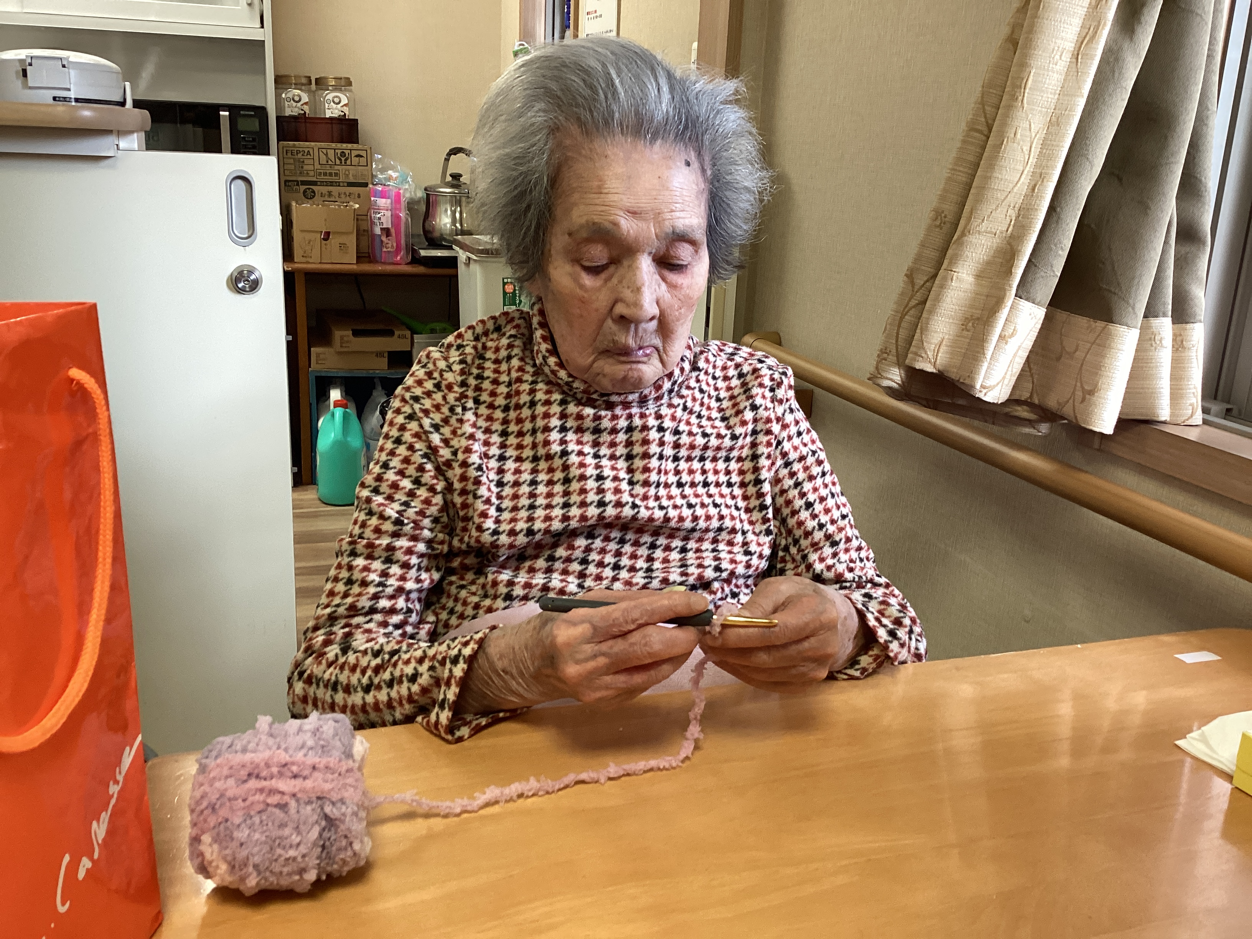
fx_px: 1121
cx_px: 626
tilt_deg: -14.8
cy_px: 470
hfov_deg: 58.4
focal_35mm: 31
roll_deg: -3.1
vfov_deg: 45.4
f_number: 2.4
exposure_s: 1/60
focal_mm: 3.3
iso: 160
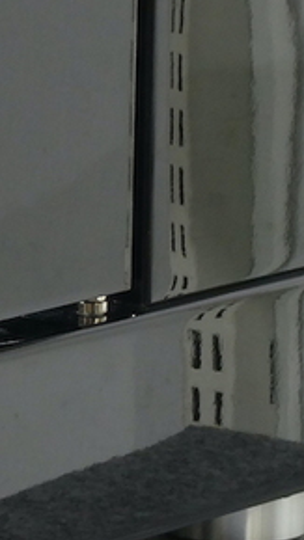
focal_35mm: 382
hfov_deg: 3.2
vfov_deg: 5.7
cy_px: 196
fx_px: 5477
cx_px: -295
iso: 200
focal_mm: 19
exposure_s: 1/3.2
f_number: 5.1
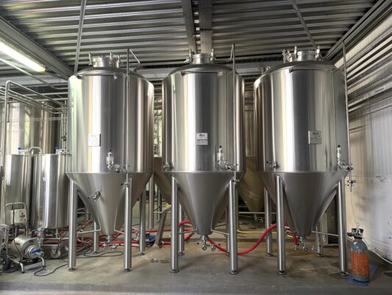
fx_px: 272
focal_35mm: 24
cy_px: 148
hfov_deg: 71.6
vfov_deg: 56.8
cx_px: 196
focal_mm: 6.76
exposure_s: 1/50
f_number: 1.78
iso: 320
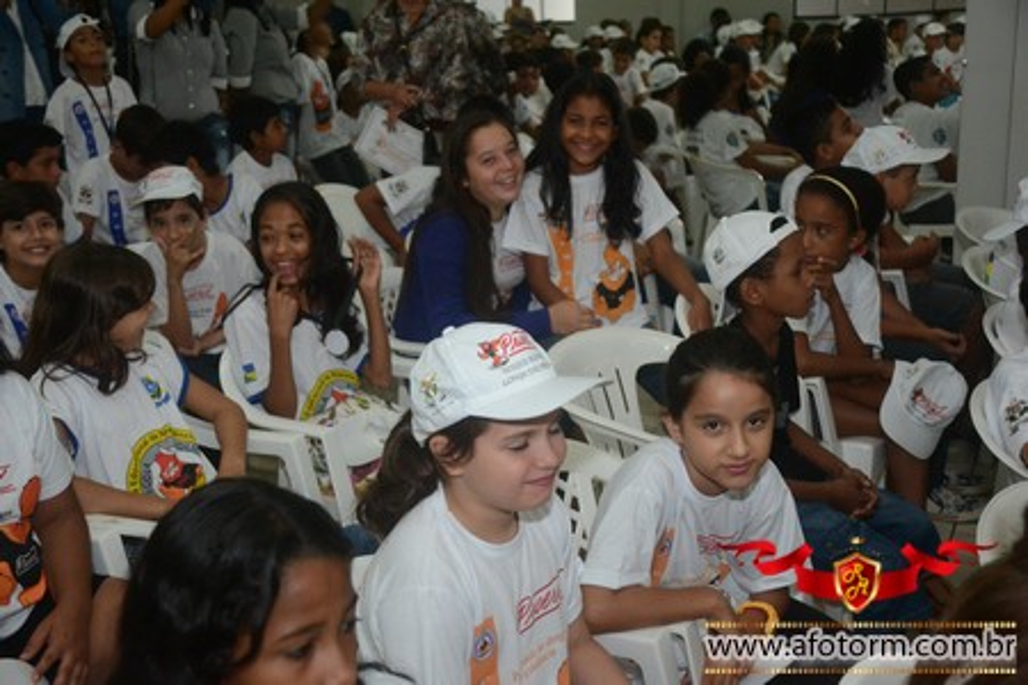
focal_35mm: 46
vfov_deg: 28.9
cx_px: 514
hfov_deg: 42.3
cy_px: 342
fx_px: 1328
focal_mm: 31
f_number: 4
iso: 1600
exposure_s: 1/125
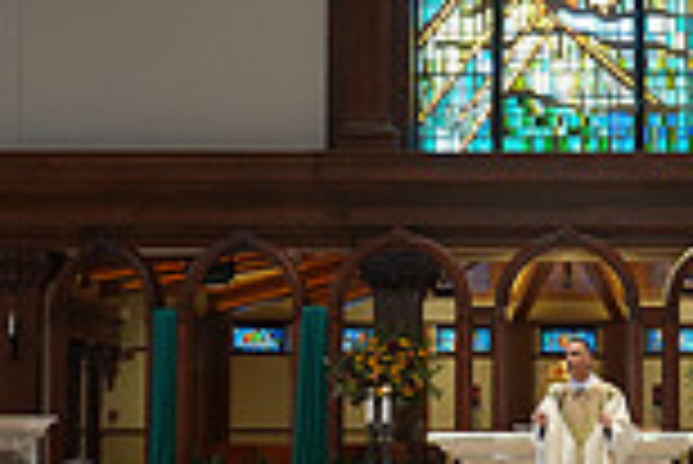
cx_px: 580
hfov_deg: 15.4
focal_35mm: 132
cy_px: 223
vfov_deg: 10.4
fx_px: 2543
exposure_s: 1/100
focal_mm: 35
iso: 2000
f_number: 3.5
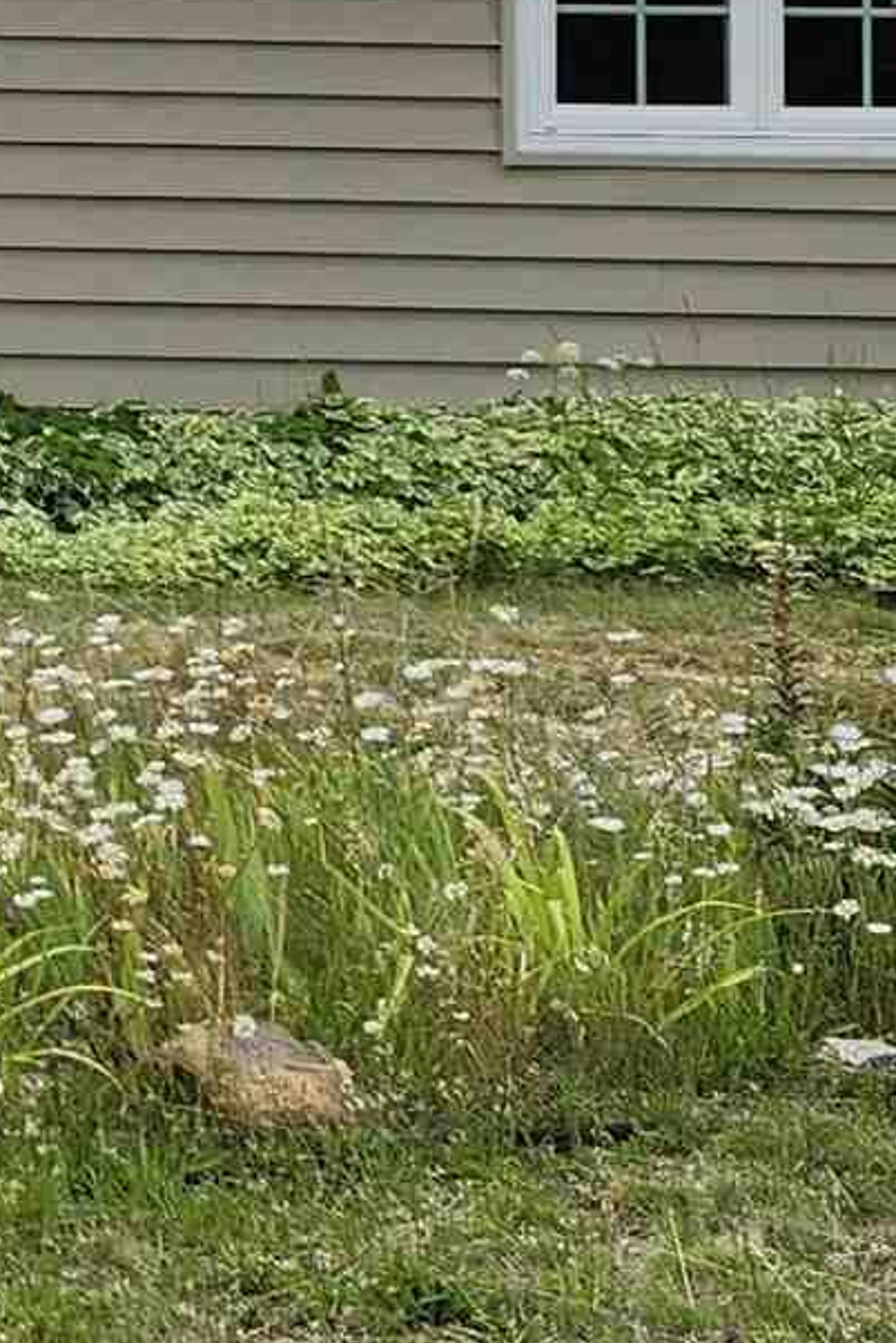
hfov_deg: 9.3
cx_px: -1636
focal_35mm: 122
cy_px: -31
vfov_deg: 16.4
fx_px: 4549
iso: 25
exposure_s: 1/1232
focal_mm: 5.54
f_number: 1.8
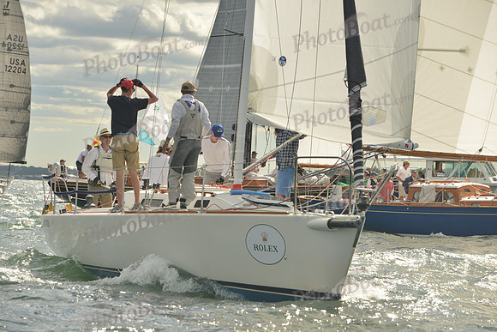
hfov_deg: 14.7
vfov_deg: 9.8
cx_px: 248
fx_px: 1933
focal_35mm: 140
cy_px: 166
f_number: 7.1
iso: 400
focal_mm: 140
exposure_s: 1/640
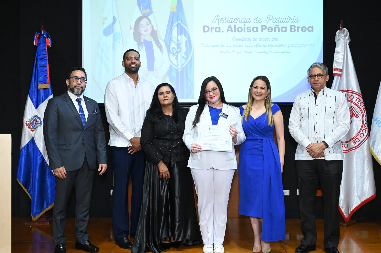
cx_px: 190
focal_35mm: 43
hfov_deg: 45.5
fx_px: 455
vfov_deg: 31.1
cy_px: 126
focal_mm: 43
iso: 3200
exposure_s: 1/200
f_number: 5.6
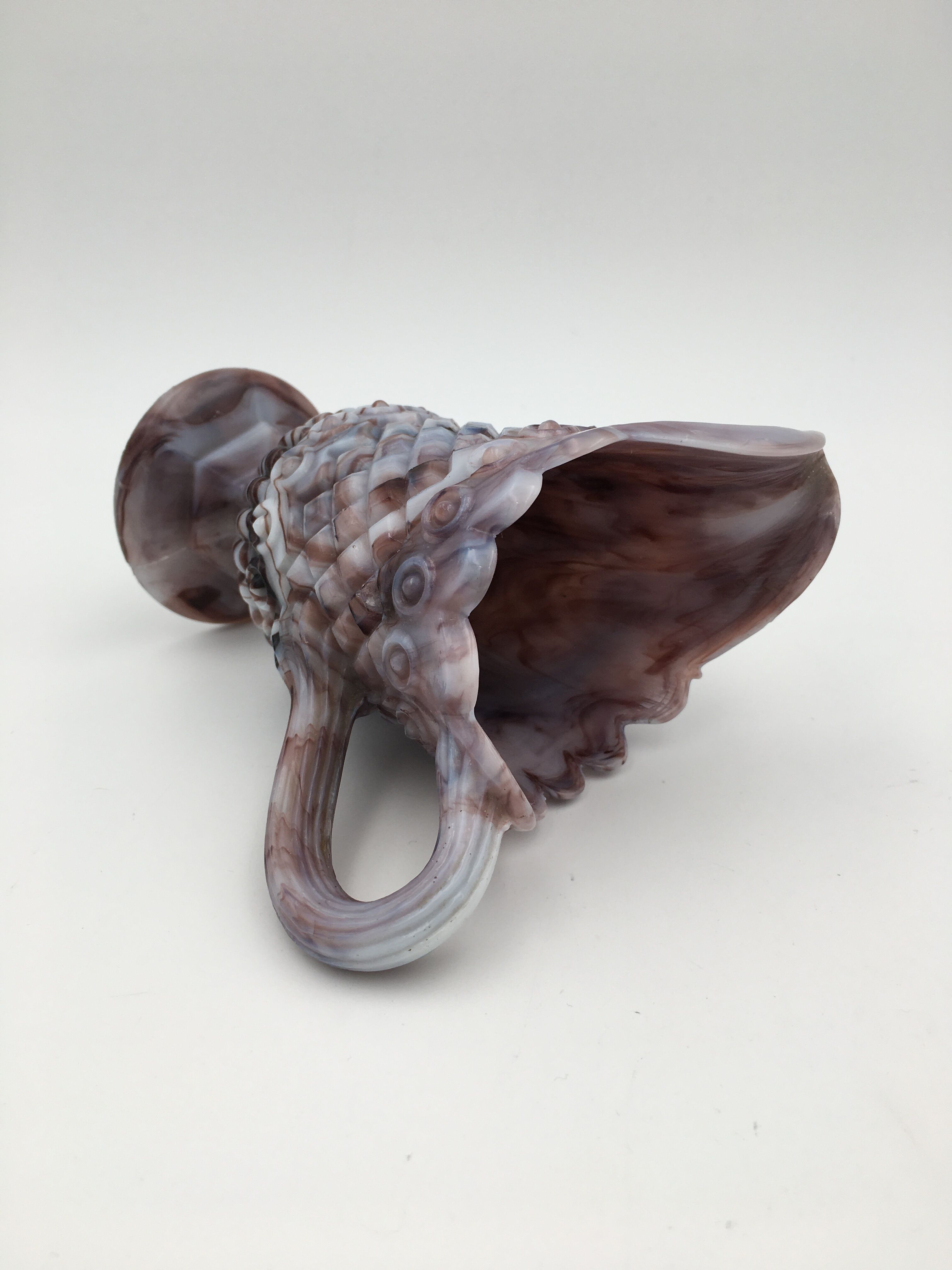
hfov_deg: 48.2
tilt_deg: -24.6
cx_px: 476
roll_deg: +0.4
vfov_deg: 61.7
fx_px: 1063
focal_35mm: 29
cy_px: 635
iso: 25
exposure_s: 1/190
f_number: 2.2
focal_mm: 4.15
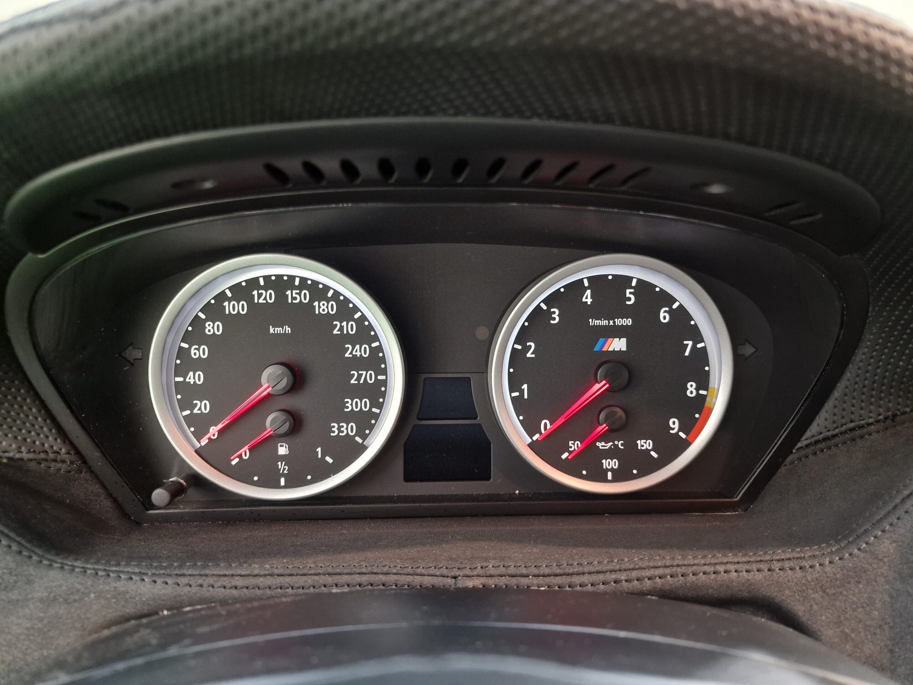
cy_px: 342
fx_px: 607
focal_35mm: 23
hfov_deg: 73.9
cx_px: 456
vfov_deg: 58.9
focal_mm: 6.4
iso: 400
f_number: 1.8
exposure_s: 1/13
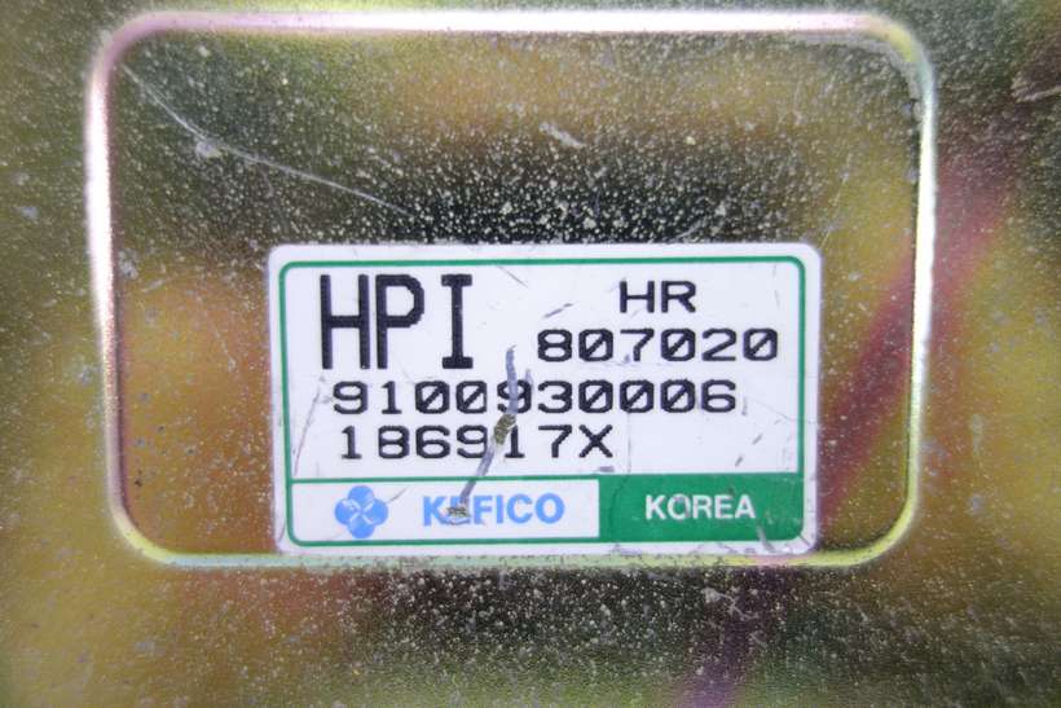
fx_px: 825
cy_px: 354
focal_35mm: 28
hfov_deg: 65.5
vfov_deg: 46.4
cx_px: 530
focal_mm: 10.4
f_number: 1.8
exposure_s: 1/100
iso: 125
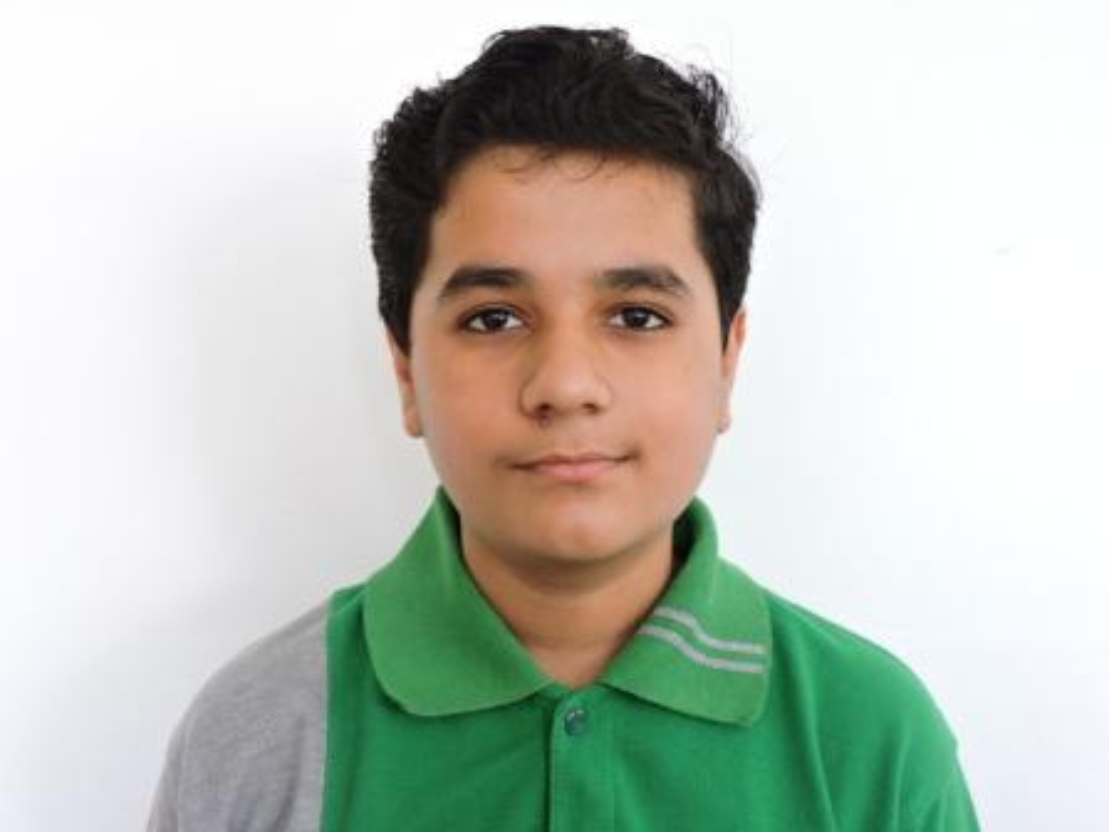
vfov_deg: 29.1
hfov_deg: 38.2
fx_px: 1602
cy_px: 416
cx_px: 554
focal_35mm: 50
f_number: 3.6
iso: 400
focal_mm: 8.9
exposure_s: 1/30
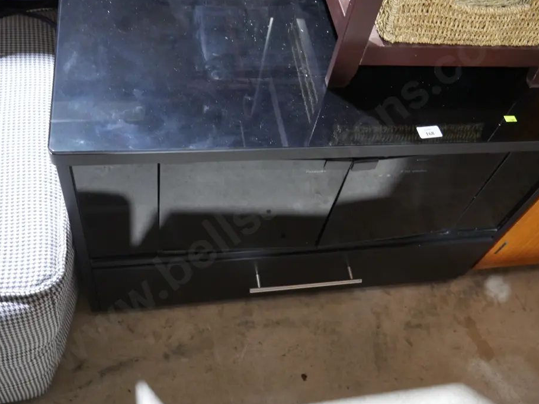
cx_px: 296
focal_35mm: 36
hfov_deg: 51.3
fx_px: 561
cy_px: 183
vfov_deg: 39.6
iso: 1600
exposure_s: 1/60
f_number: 3.6
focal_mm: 16
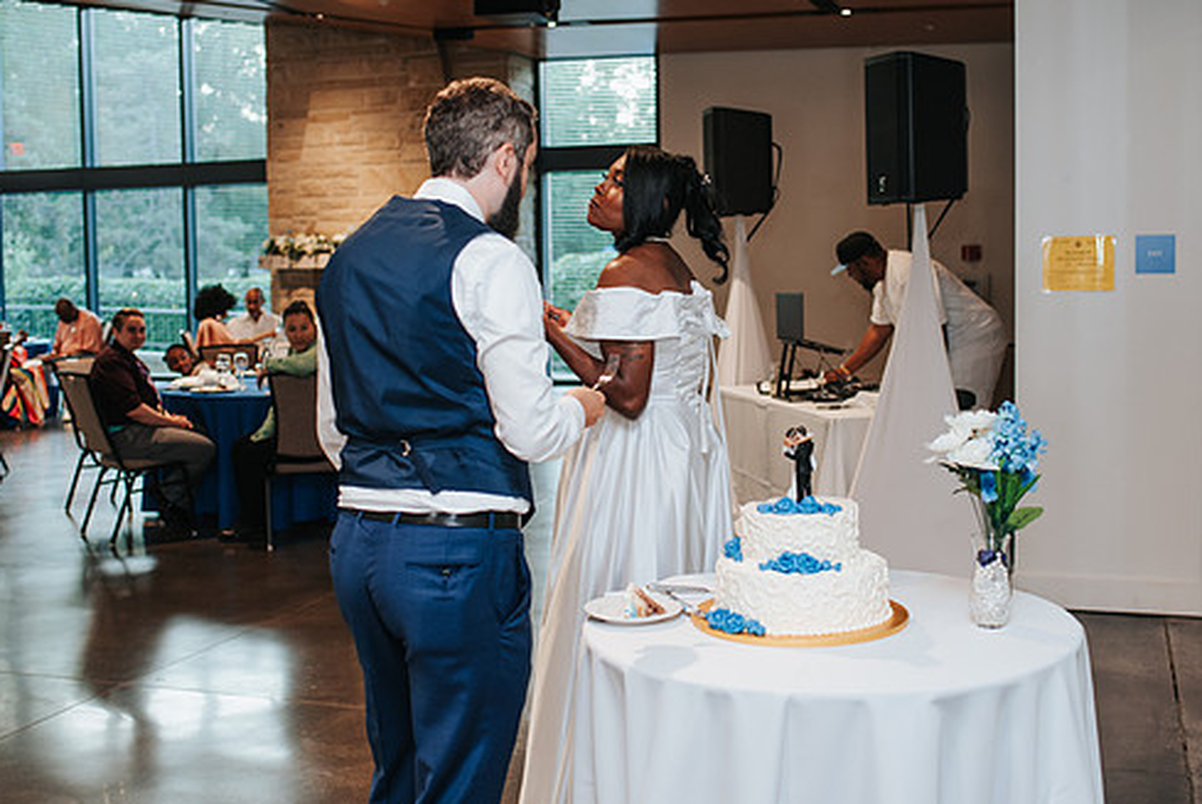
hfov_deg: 44.4
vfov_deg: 30.5
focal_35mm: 44
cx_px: 659
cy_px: 350
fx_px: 1470
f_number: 2.8
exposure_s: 1/160
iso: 720
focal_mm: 35
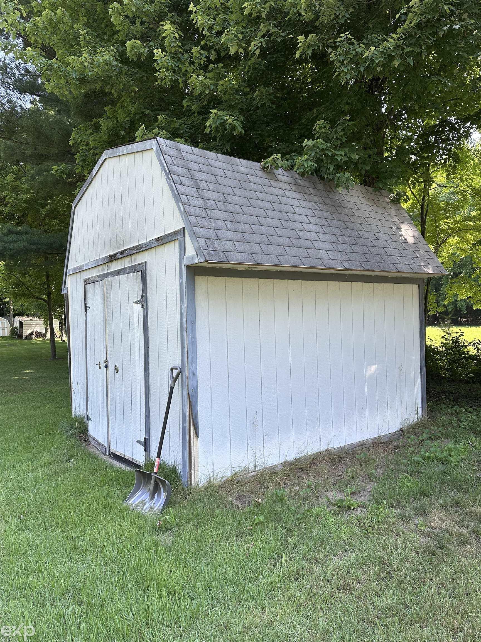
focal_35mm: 24
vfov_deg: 71.6
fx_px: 445
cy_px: 321
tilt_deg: -1.8
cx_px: 240
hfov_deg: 56.8
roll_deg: +1.1
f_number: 1.78
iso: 80
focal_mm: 6.86
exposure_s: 1/426
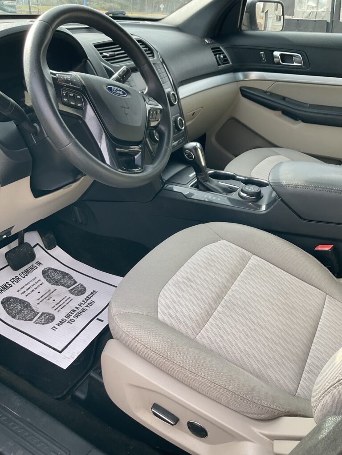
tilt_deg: -31.6
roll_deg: -3.3
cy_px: 228
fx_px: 382
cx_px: 171
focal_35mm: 29
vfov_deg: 61.7
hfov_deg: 48.2
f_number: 1.8
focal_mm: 3
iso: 16
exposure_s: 1/151
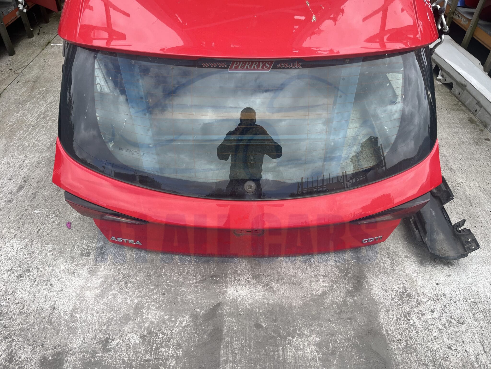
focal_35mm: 26
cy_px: 184
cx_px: 246
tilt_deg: -41.4
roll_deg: -0.5
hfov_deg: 67.3
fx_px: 369
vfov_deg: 53.1
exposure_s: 1/943
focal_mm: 5.1
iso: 50
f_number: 1.6
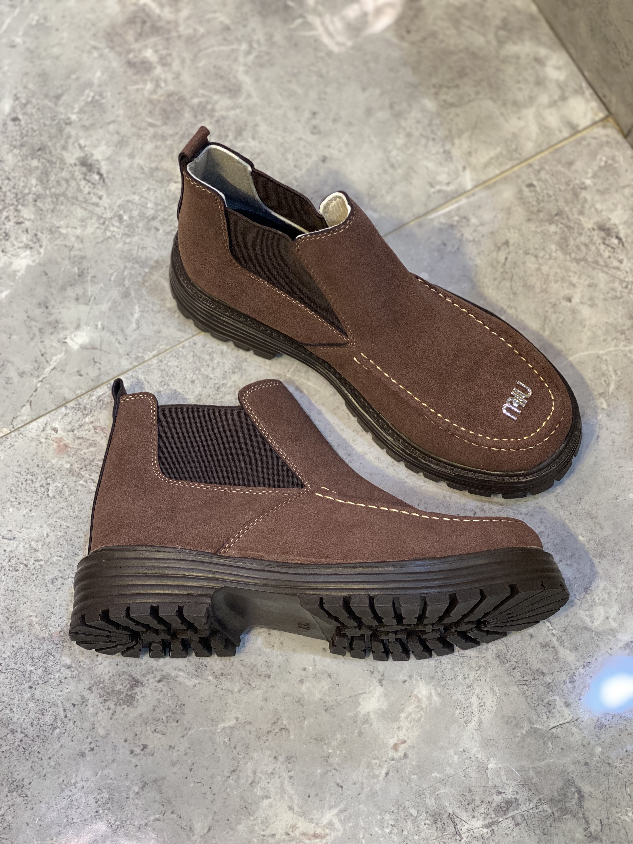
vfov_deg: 36.8
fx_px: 1268
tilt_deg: -73.5
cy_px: 422
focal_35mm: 52
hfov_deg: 28.0
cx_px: 316
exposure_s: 1/100
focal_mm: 6
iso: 160
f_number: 2
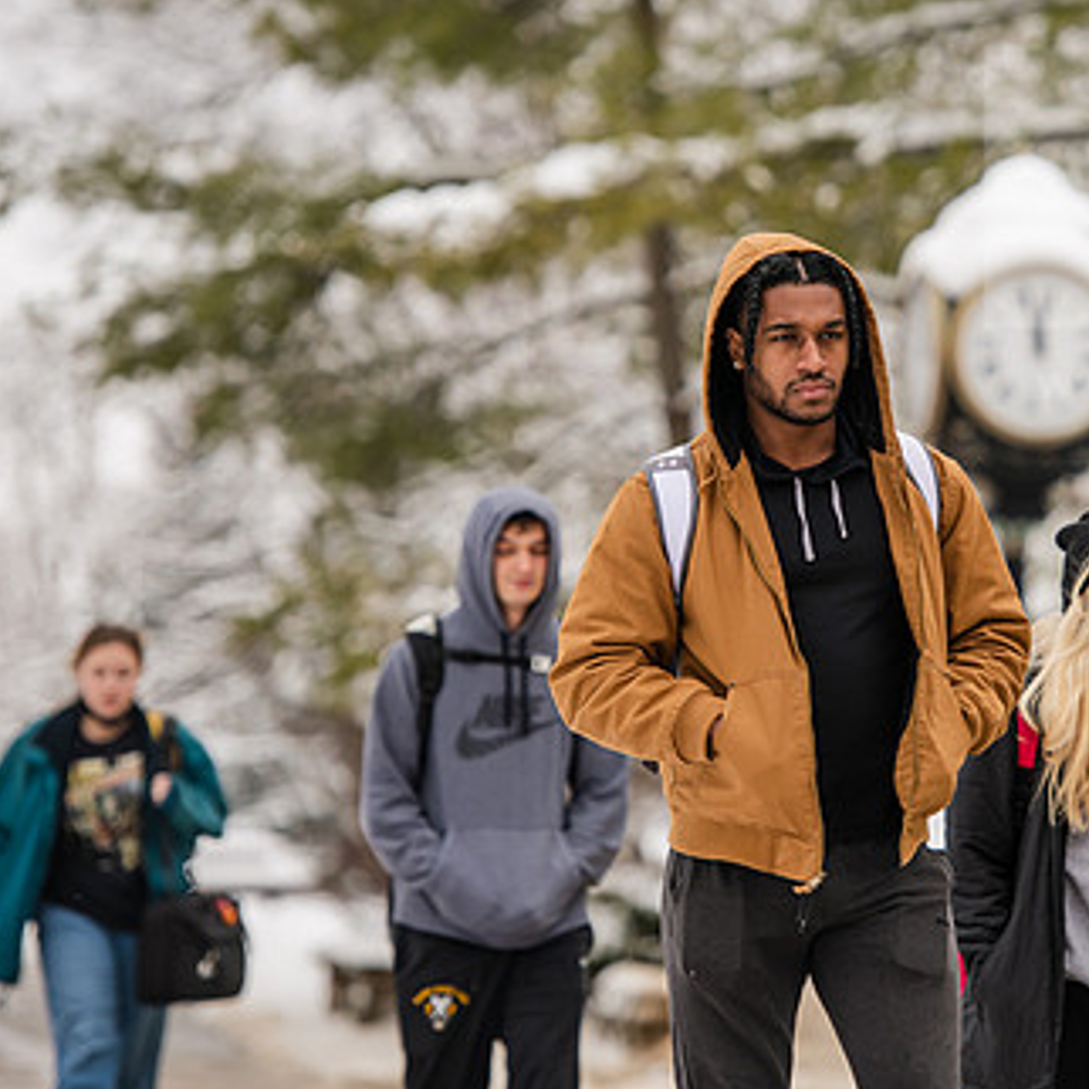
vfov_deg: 6.9
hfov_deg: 6.9
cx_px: 883
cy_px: 455
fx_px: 9005
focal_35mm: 253
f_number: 3.2
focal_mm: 165
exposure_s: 1/500
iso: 160
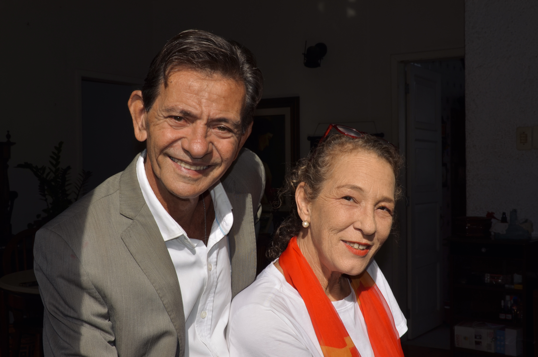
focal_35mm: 48
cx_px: 269
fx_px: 716
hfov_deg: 41.2
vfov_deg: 28.0
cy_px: 178
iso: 100
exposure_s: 1/200
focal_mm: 32
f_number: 11
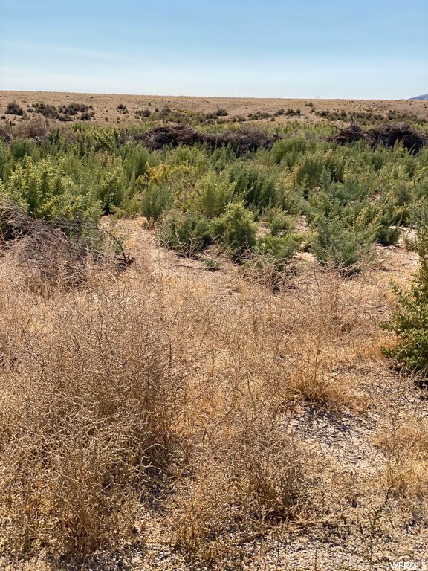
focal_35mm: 52
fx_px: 857
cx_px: 214
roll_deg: -2.3
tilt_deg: -11.2
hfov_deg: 28.0
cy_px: 286
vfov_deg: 36.8
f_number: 2
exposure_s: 1/2660
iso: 20
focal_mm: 6
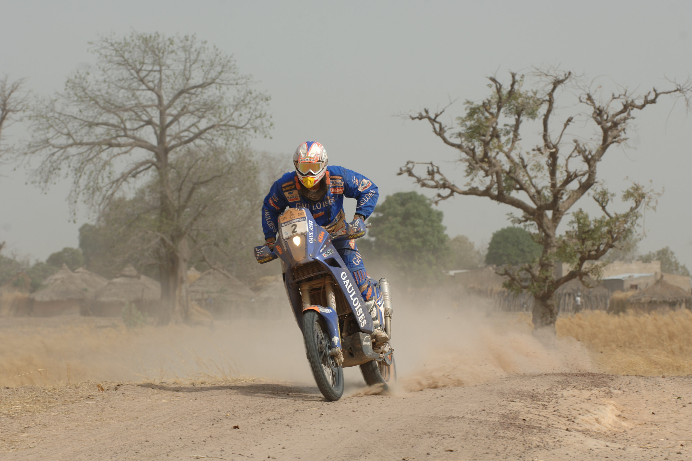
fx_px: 3911
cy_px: 231
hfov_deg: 10.1
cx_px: 347
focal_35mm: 204
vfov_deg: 6.7
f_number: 8
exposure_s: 1/250
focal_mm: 135
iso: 100
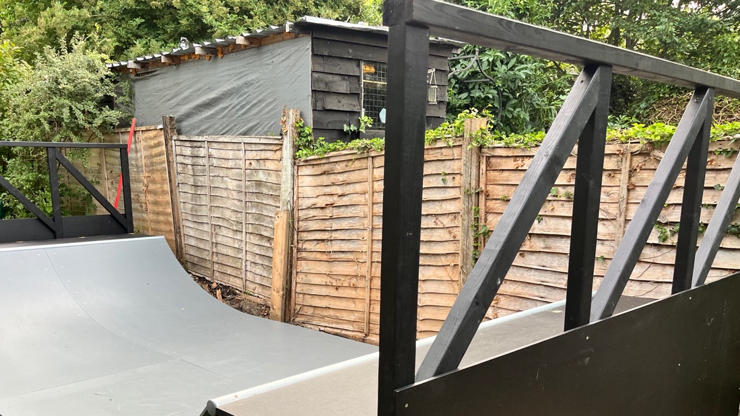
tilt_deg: -13.8
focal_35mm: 33
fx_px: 647
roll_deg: +0.1
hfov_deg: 59.2
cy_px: 320
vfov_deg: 34.7
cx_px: 316
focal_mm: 5.1
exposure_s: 1/121
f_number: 1.6
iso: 100
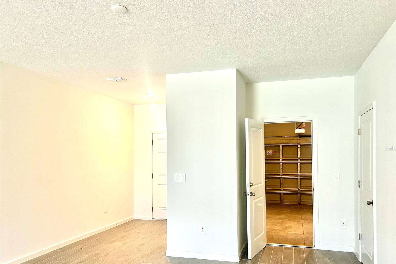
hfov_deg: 65.5
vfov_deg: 46.3
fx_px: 308
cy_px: 148
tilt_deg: +1.0
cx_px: 204
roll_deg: +1.0
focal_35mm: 28
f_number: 1.5
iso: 80
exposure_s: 1/60
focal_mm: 5.7
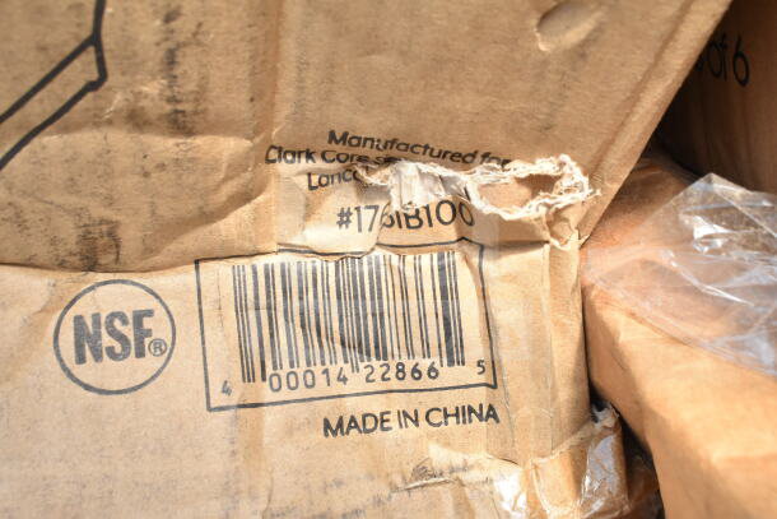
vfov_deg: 35.5
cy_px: 260
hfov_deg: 51.3
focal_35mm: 38
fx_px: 810
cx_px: 388
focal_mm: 25
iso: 1600
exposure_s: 1/500
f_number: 11
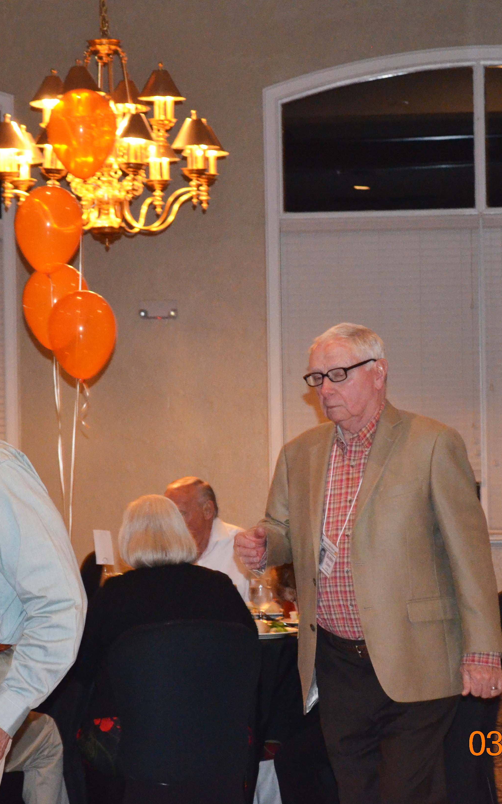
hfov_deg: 10.9
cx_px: 148
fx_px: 2627
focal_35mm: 120
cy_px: 402
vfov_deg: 17.4
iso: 3200
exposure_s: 1/60
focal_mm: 52
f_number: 5.6
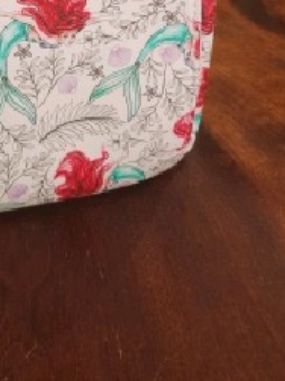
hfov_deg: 25.6
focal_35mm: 55
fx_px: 604
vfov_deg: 31.6
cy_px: -23
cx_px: 24
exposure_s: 1/120
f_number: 1.8
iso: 400
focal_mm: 6.4
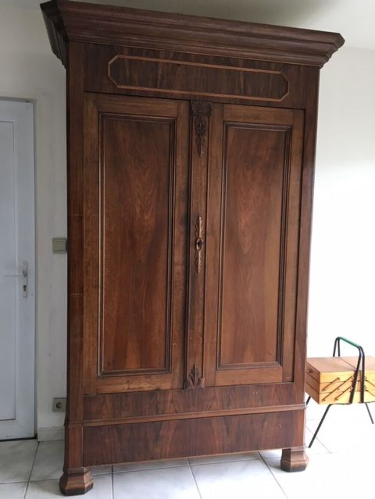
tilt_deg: -4.7
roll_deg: -1.0
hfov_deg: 48.2
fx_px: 419
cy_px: 250
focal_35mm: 29
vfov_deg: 61.7
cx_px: 188
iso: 40
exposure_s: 1/33
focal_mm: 4.15
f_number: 2.2
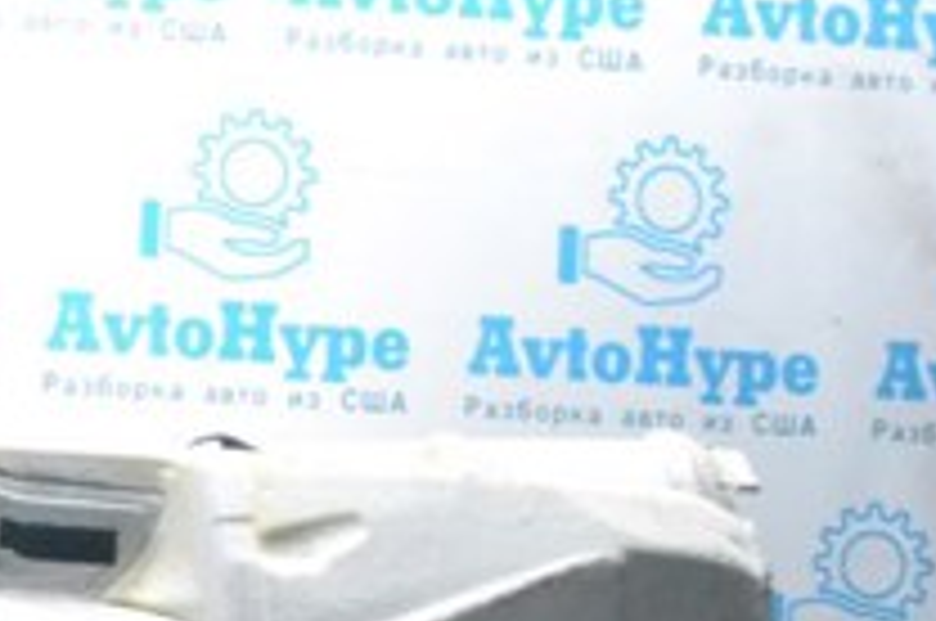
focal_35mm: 111
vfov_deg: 12.2
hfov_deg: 16.8
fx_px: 2882
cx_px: -454
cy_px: 585
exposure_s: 1/160
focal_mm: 24
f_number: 10
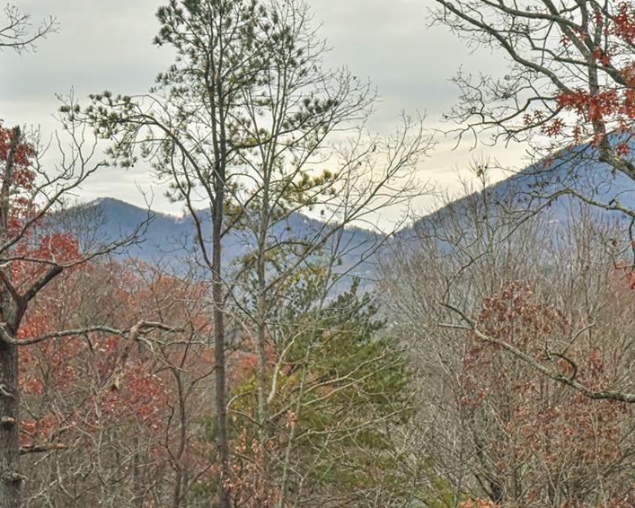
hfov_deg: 18.1
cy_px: 241
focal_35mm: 106
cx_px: 322
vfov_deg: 14.5
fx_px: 1993
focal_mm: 78
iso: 4000
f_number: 16
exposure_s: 1/1000
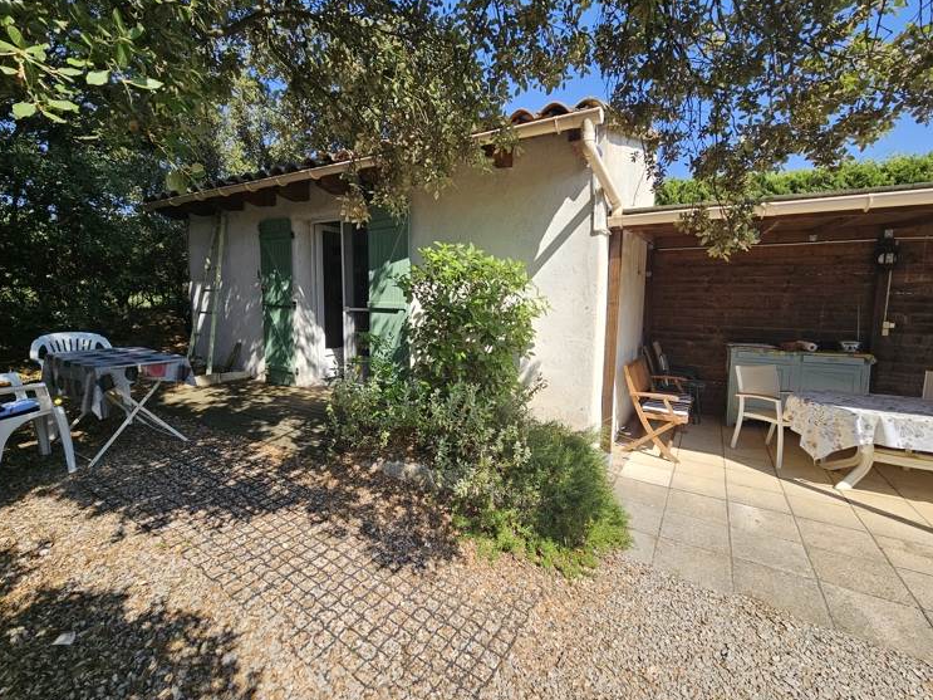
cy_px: 341
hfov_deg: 102.0
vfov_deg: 85.6
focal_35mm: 14
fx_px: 377
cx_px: 452
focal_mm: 2.2
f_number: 2.2
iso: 50
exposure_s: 1/1135
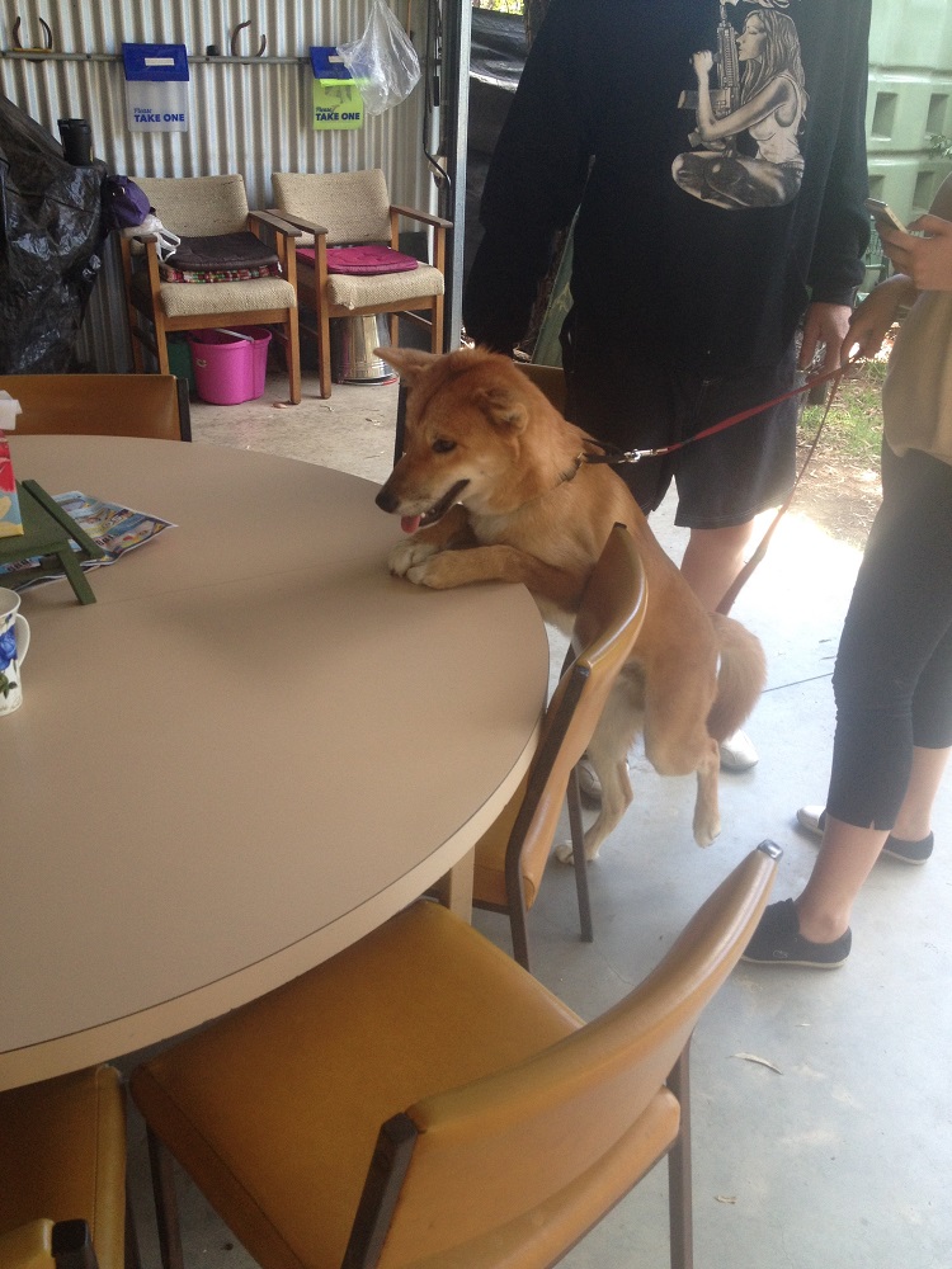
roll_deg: +0.1
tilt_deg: -25.2
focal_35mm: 35
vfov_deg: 52.6
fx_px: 1283
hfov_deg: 40.7
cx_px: 476
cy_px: 634
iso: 80
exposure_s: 1/120
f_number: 2.4
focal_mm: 4.28
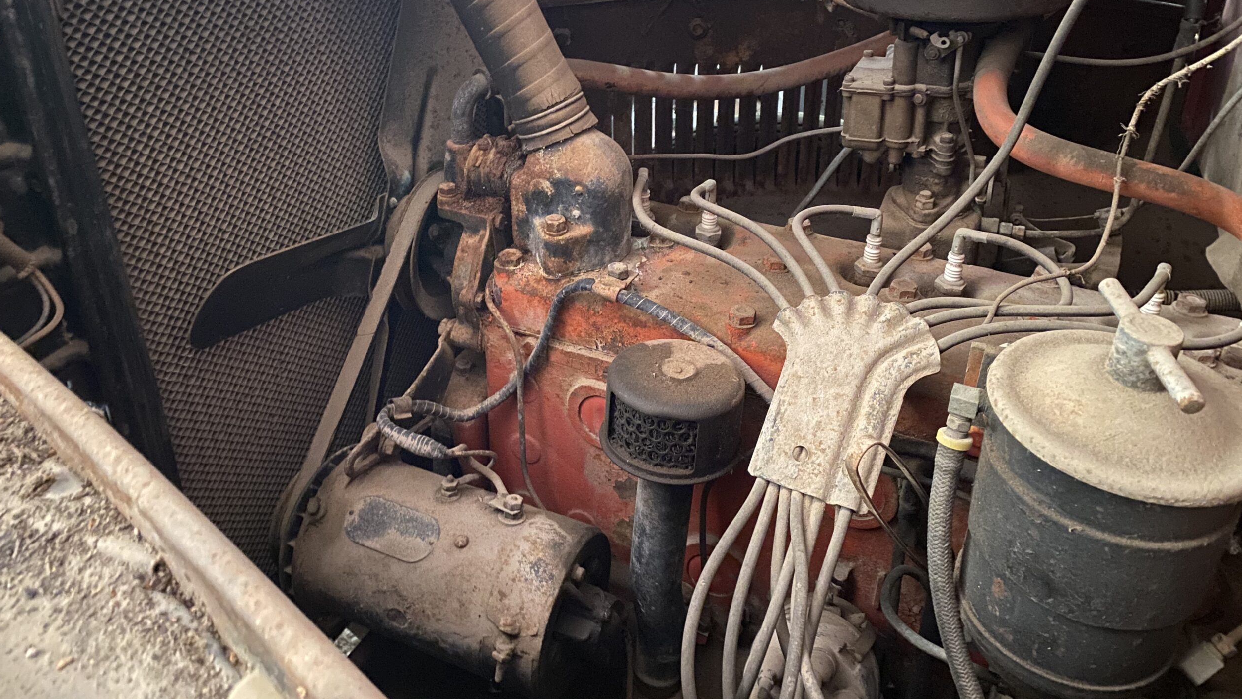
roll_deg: -1.9
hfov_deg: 66.1
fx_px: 955
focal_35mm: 29
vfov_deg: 39.8
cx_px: 617
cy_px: 243
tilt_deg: -25.9
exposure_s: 1/8
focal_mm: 4.25
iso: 640
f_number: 1.8
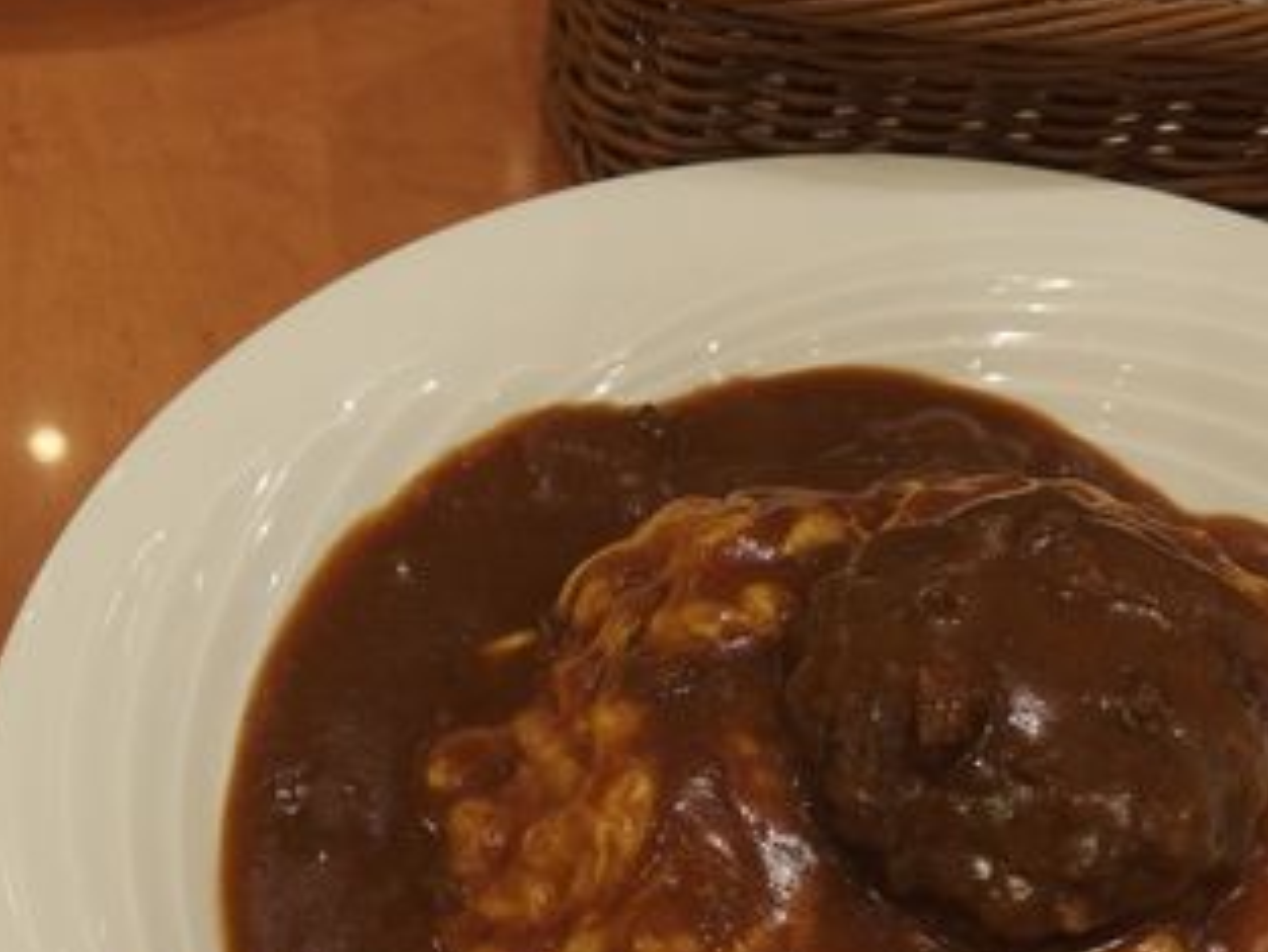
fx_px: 2455
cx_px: 413
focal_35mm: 67
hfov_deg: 28.7
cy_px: 887
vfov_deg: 21.4
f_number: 2
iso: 100
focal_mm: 6.2
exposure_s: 1/100
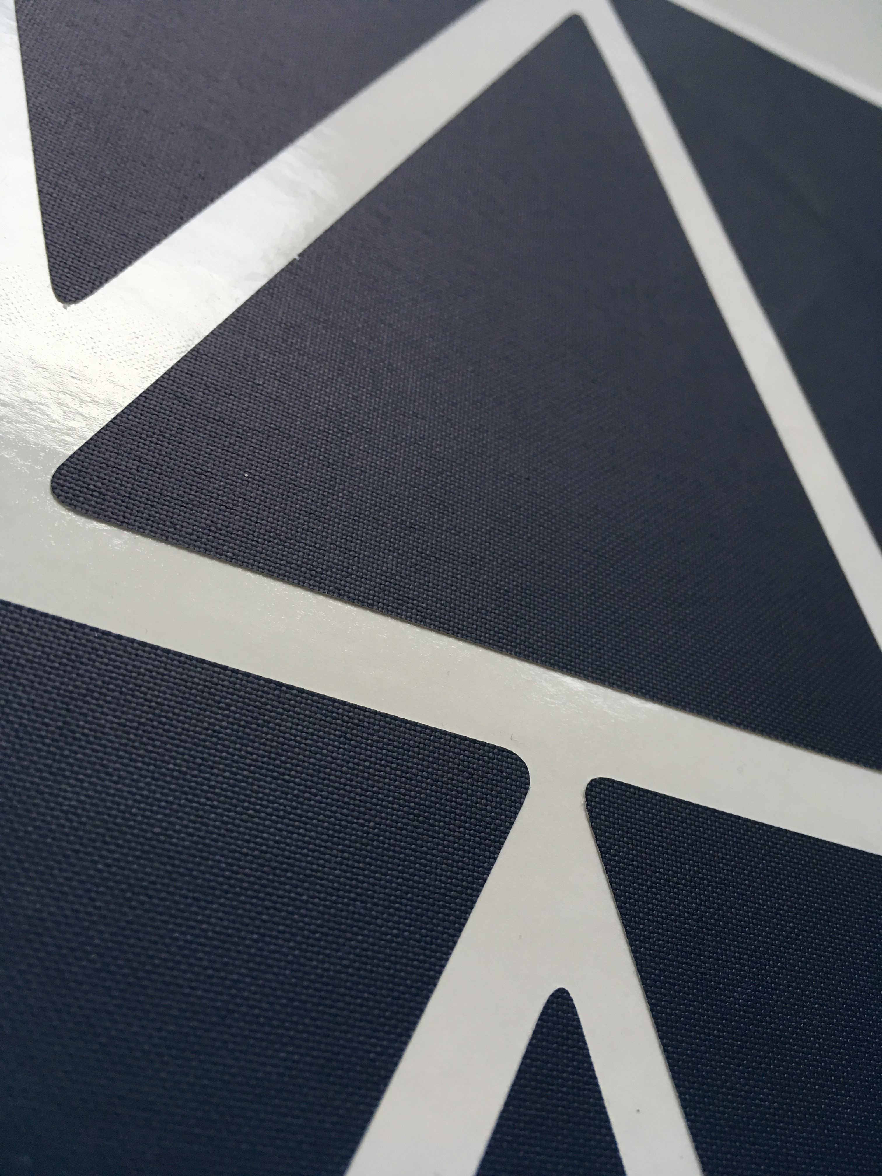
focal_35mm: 29
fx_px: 985
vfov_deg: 61.7
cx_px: 441
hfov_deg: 48.2
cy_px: 588
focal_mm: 4.15
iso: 50
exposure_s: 1/33
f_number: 2.2
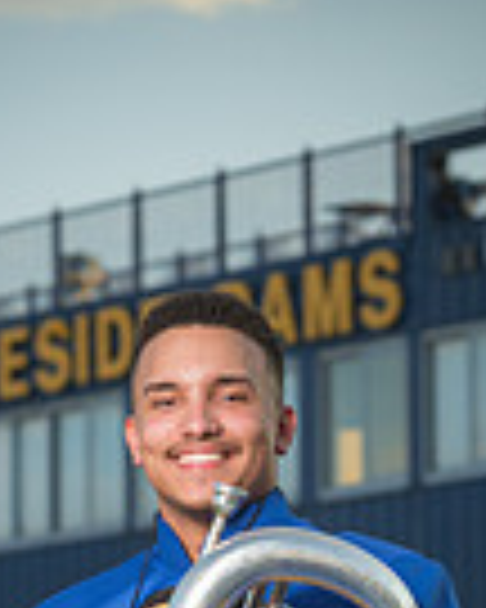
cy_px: 910
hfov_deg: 4.8
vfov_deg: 6.0
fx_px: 5753
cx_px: 180
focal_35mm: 320
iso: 100
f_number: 5.6
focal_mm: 102
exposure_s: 1/200
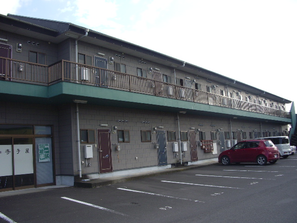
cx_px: 148
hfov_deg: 52.6
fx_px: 300
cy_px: 112
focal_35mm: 35
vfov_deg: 40.7
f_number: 4.3
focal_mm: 5.8
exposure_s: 1/200
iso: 80
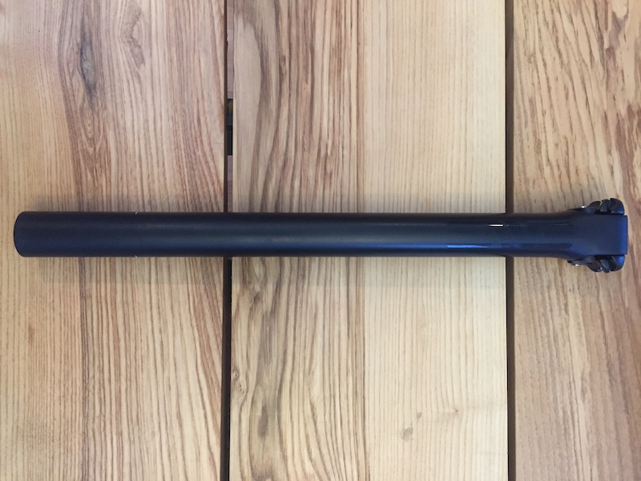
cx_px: 320
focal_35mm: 29
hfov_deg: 61.7
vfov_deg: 48.2
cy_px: 240
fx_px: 537
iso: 200
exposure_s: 1/30
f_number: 2.2
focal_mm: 4.15
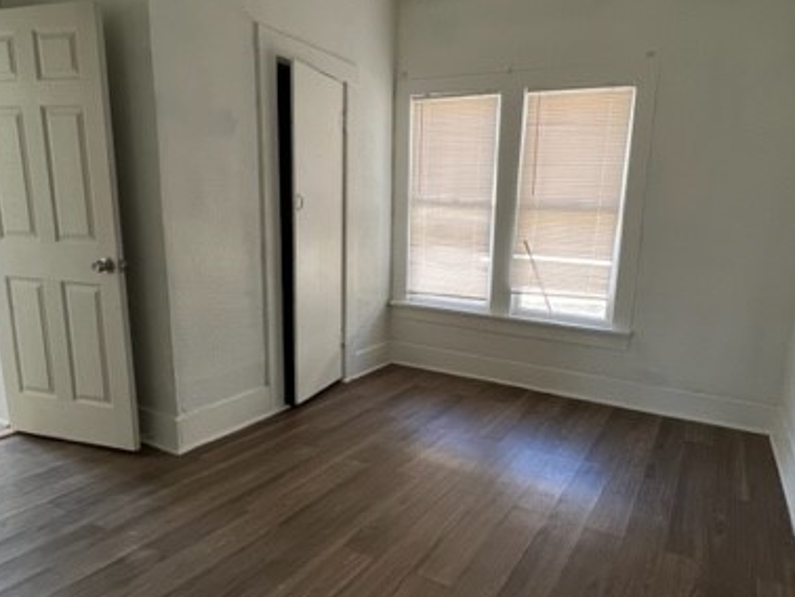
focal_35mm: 22
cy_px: 326
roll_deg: -2.6
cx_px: 444
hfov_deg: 76.1
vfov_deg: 61.0
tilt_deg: -13.3
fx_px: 506
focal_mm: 1.57
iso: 100
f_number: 1.8
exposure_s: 1/99
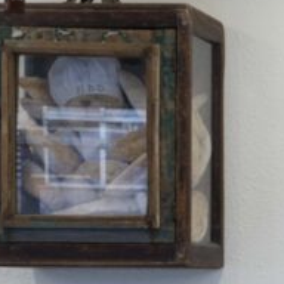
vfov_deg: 8.5
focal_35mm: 204
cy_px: 365
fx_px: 1894
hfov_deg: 7.8
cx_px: 741
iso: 640
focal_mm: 45
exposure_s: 1/160
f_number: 5.6
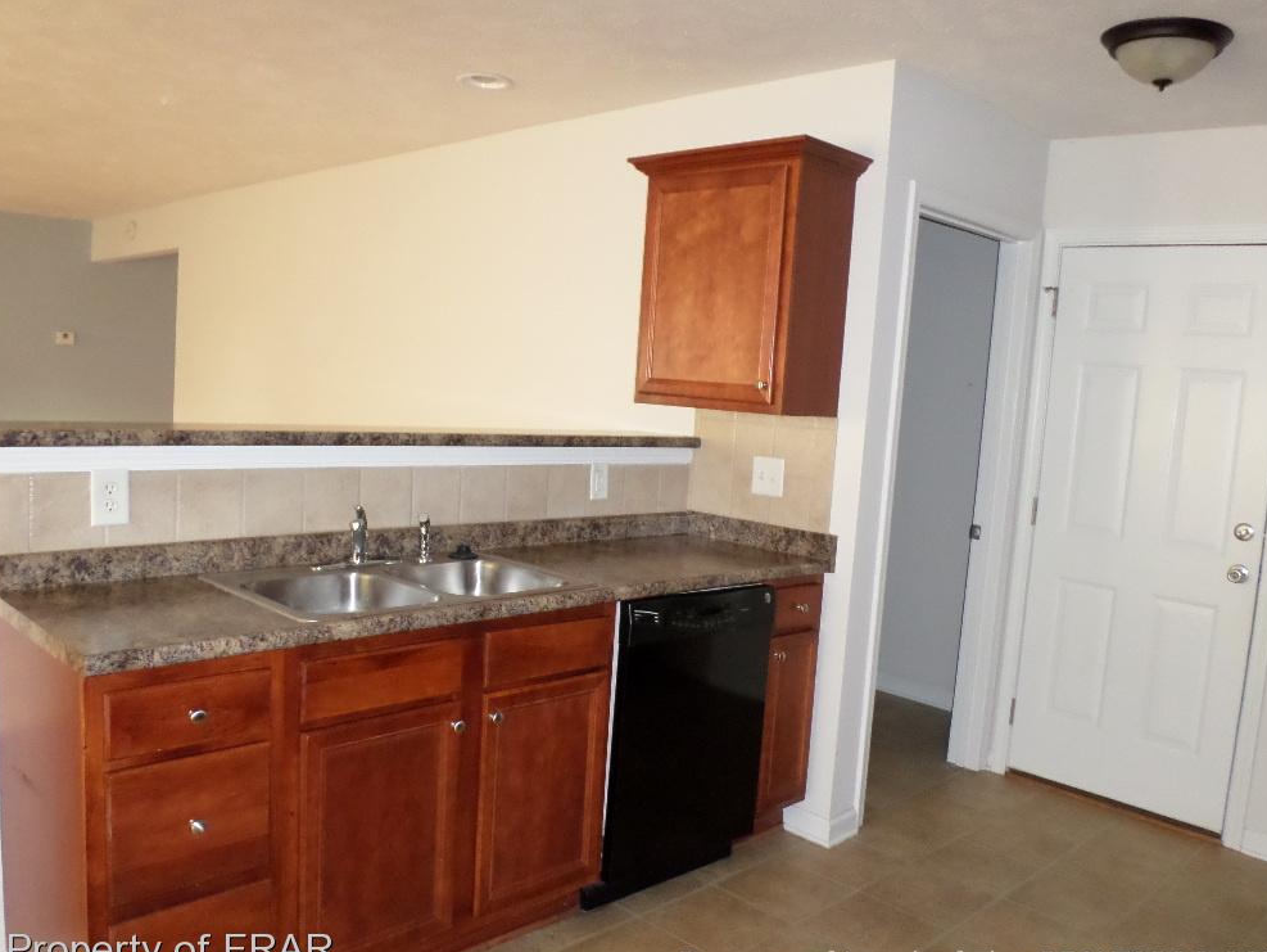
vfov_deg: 49.8
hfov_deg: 63.4
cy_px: 491
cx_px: 646
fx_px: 1025
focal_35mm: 28
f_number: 2.6
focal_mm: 4.9
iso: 320
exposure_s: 1/30
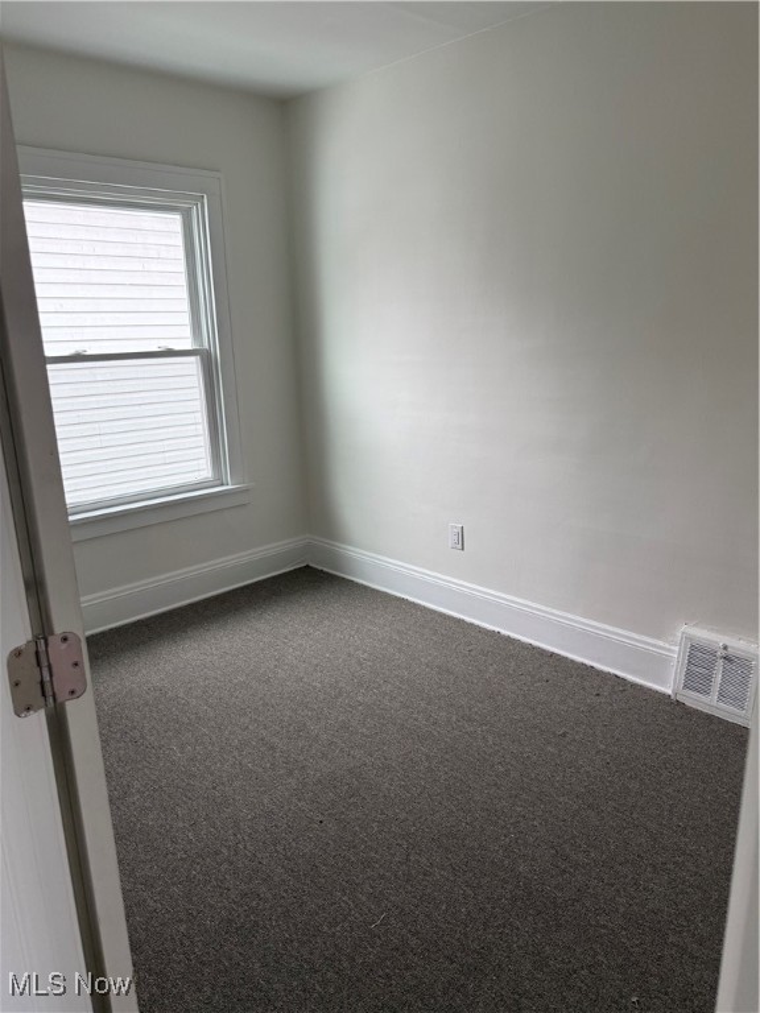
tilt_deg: -13.5
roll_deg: +1.7
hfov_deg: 56.8
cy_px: 506
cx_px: 380
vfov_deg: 71.6
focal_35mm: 24
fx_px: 703
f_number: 1.78
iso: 200
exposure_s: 1/121
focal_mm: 6.76
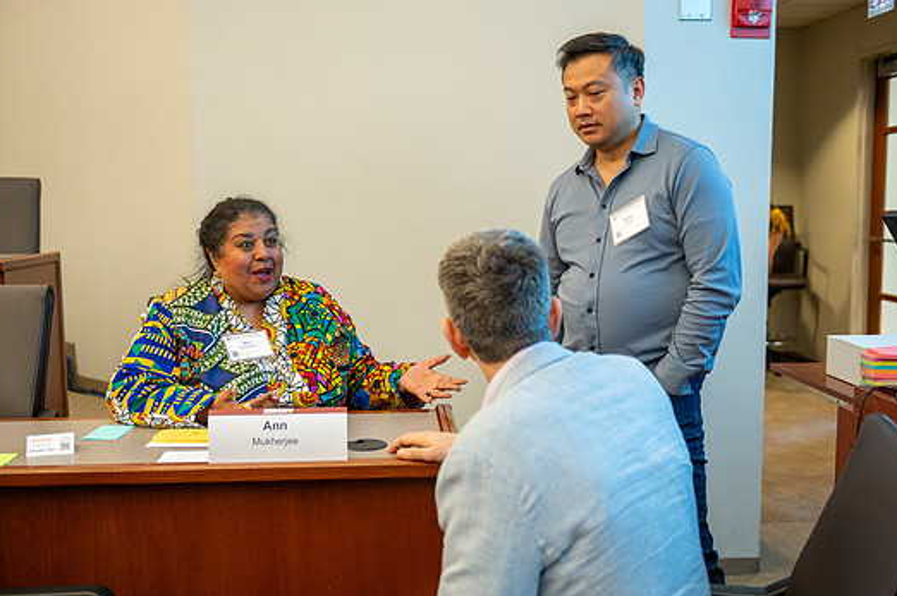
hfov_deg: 48.5
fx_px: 996
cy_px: 316
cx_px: 455
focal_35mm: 40
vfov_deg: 33.3
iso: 1600
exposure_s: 1/125
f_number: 2.8
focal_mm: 36
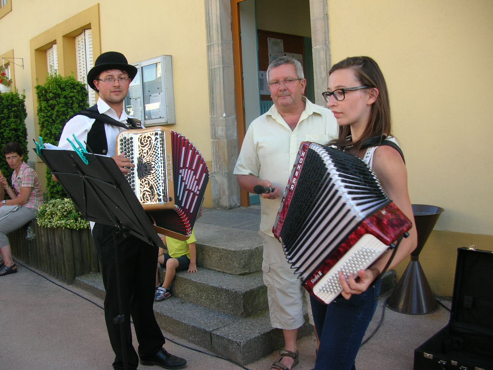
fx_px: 498
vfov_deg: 40.7
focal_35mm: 35
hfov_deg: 52.6
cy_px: 185
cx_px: 246
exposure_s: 1/115
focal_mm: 5.8
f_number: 2.8
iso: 50
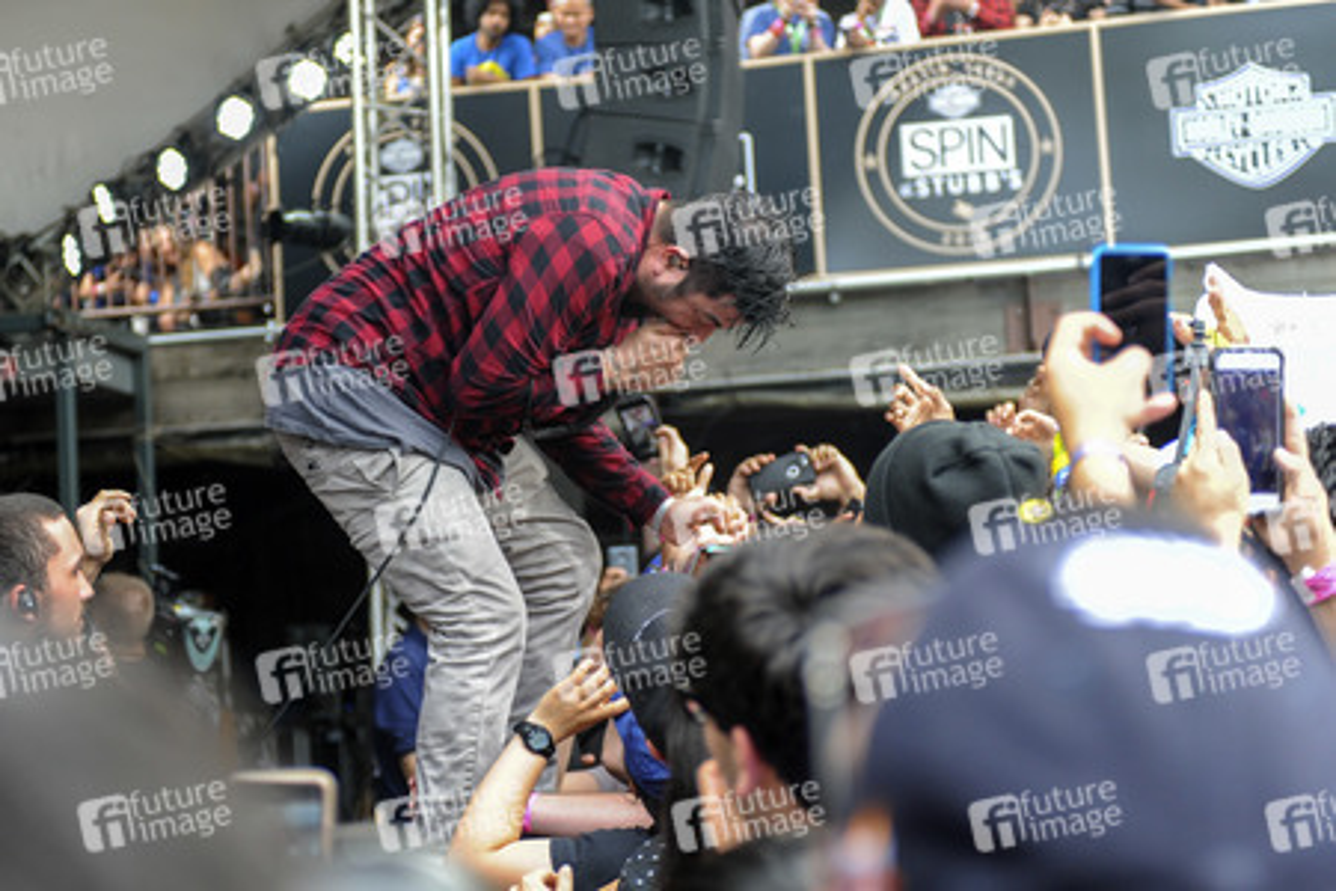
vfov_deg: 21.9
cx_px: 668
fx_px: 2301
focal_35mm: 62
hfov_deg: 32.4
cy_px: 446
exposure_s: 1/640
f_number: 2.8
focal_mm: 62
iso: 1000
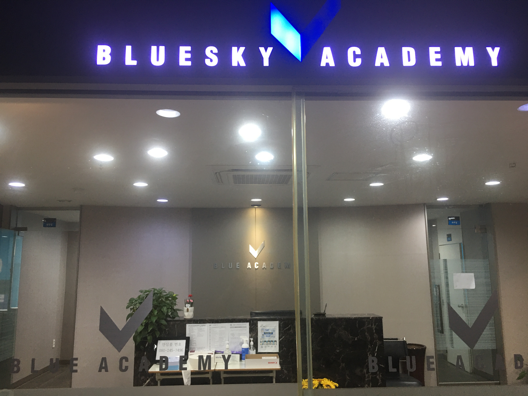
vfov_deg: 48.2
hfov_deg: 61.7
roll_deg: +0.1
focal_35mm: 29
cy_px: 198
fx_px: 442
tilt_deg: +9.8
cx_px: 264
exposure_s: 1/15
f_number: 2.2
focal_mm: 4.15
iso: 40
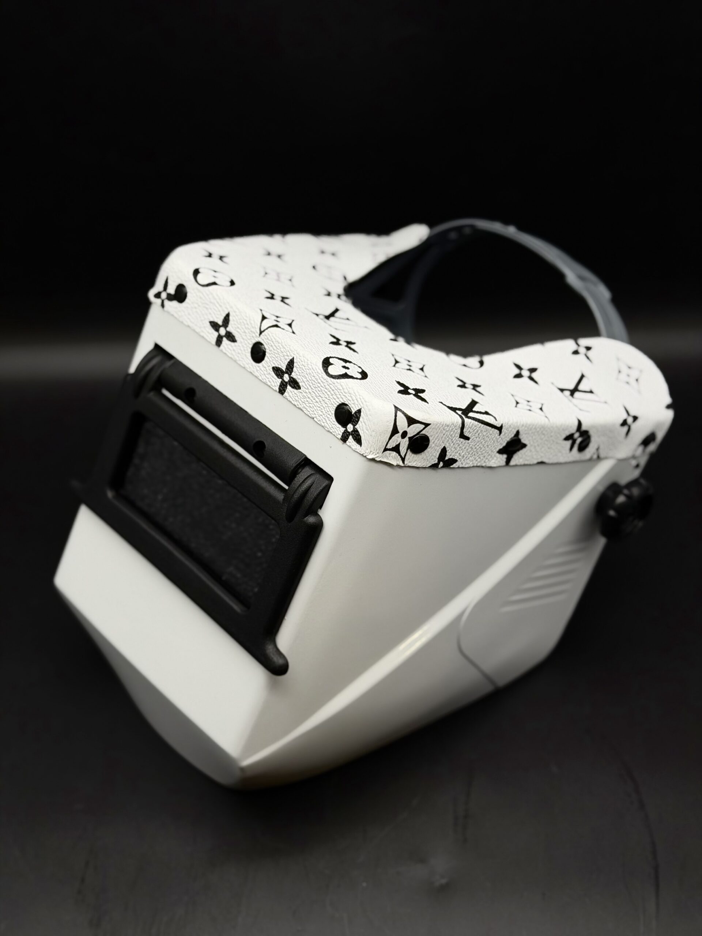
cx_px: 351
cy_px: 468
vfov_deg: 39.7
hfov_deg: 30.3
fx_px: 1298
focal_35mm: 48
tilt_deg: -45.3
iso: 100
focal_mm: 6.76
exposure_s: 1/60
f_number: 1.78
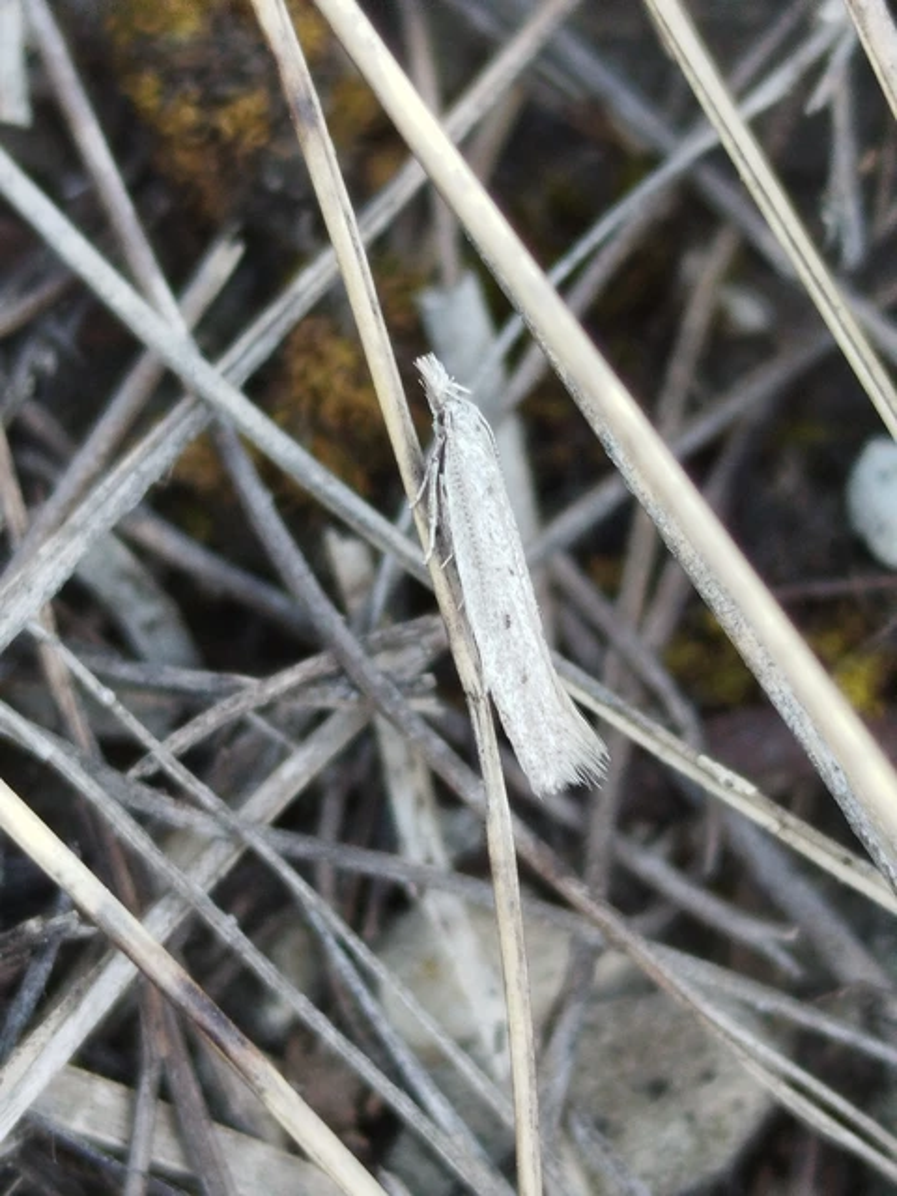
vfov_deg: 43.9
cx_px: 448
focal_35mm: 43
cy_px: 598
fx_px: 1486
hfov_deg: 33.6
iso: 100
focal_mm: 5.31
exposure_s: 1/50
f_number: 1.7
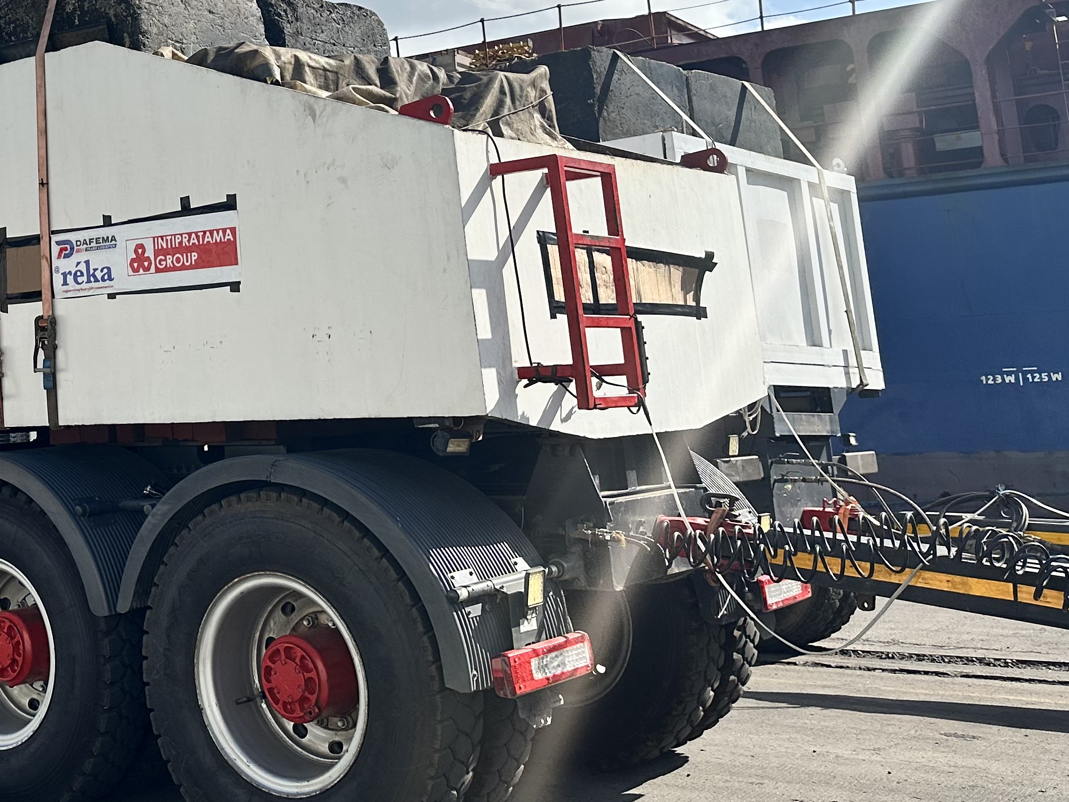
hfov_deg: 34.3
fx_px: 1606
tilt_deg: +13.8
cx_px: 61
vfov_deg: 26.9
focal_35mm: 52
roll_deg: +1.3
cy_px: 55
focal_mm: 6.86
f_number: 1.78
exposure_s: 1/5525
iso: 80
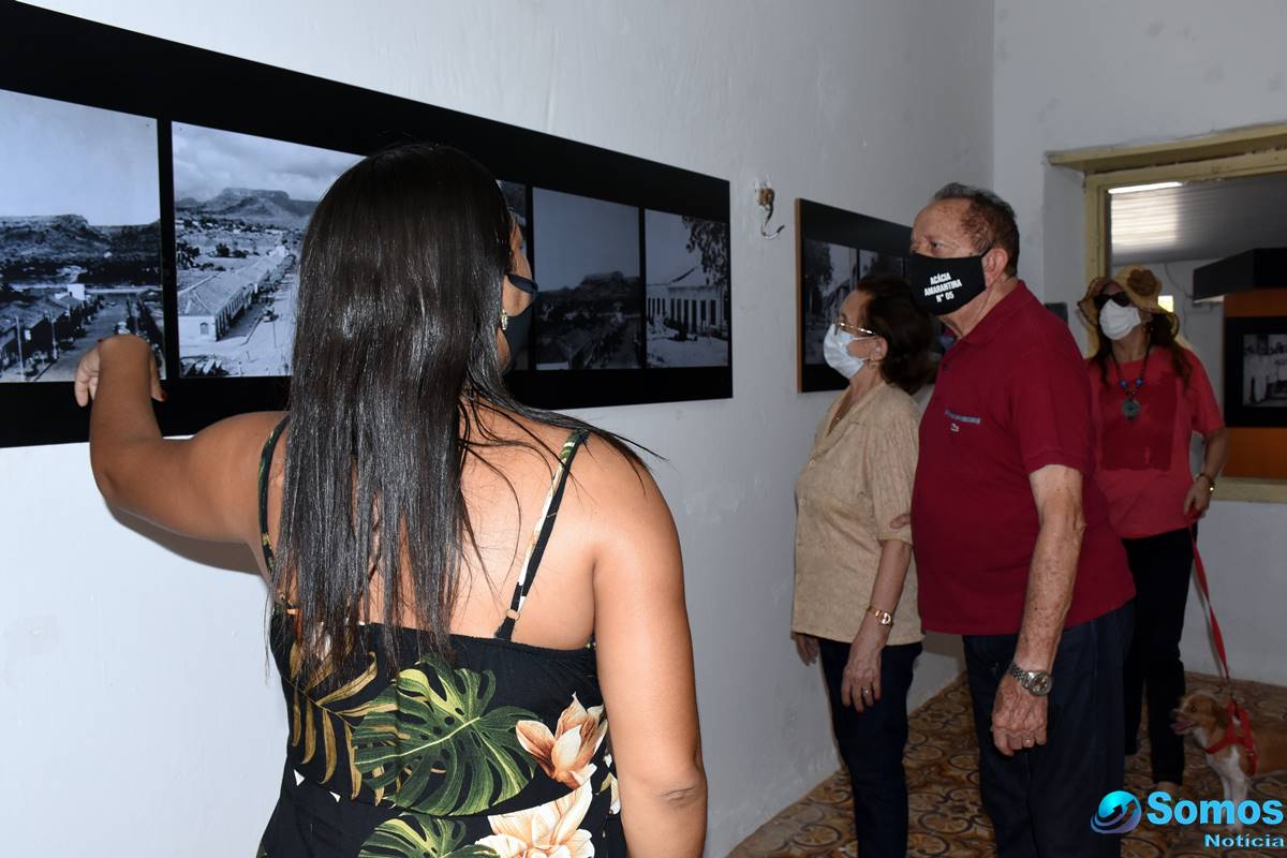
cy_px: 429
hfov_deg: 61.9
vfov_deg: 43.6
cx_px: 644
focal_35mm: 30
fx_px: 1072
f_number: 8
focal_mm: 20
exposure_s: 1/100
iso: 640
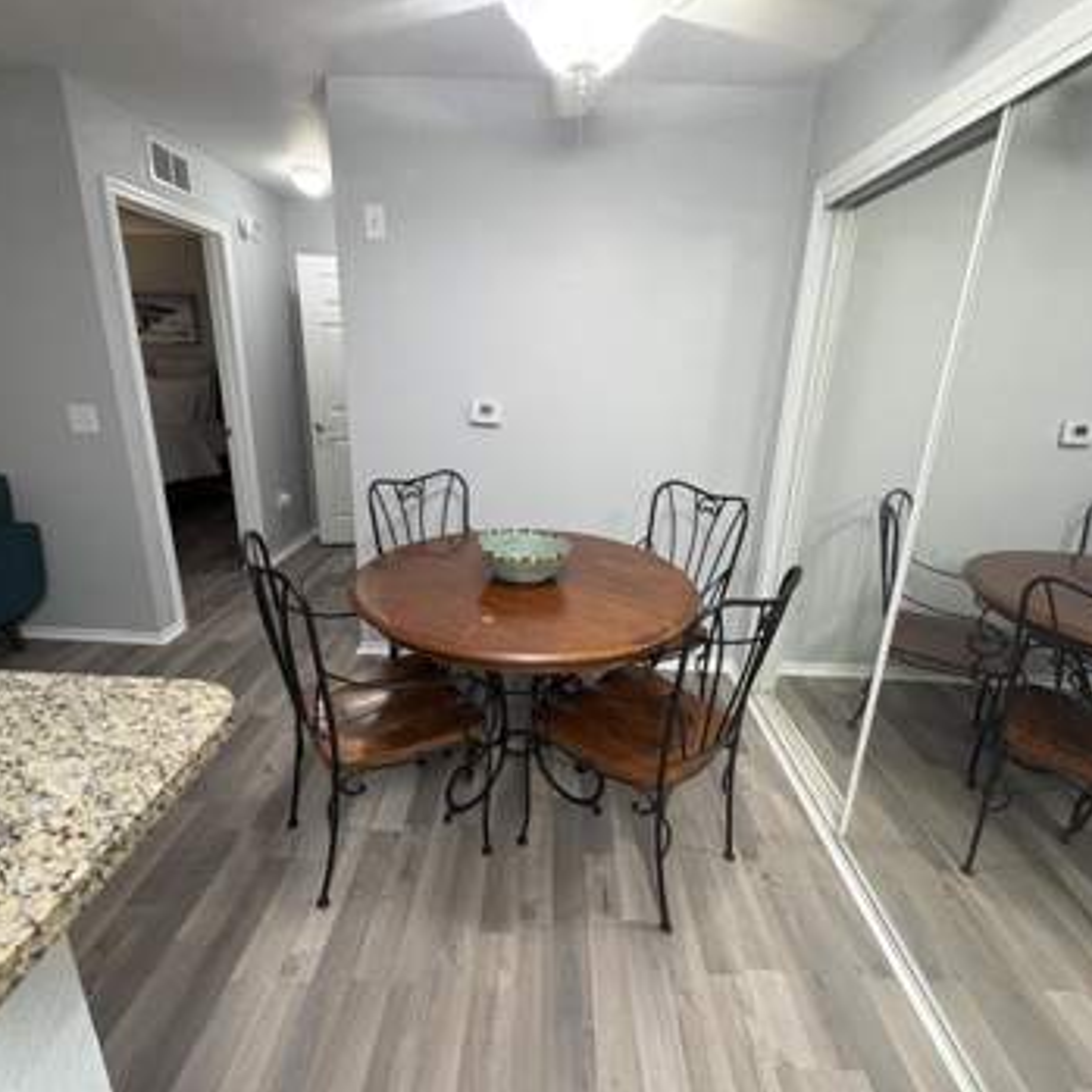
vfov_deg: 84.0
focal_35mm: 17
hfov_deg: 84.0
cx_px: 532
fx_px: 607
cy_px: 555
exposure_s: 1/60
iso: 320
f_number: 2.2
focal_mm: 2.22
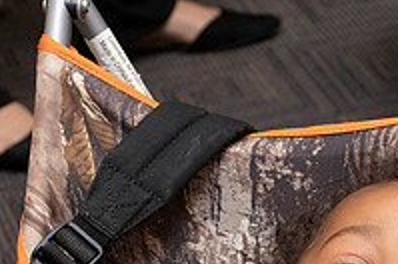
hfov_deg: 9.3
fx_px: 2417
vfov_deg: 6.2
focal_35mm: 219
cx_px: 414
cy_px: 365
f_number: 8
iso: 2000
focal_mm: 50
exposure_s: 1/200
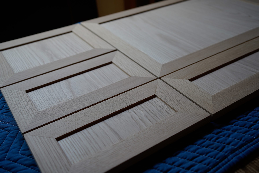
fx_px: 273
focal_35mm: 38
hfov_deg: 50.7
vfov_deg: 35.0
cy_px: 82
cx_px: 136
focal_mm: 35
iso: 100
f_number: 3.2
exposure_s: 1/60
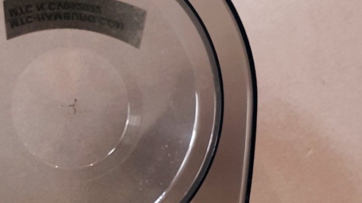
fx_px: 758
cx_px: 86
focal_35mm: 79
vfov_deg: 14.2
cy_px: 314
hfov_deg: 26.5
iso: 160
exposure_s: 1/50
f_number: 2.4
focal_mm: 4.3
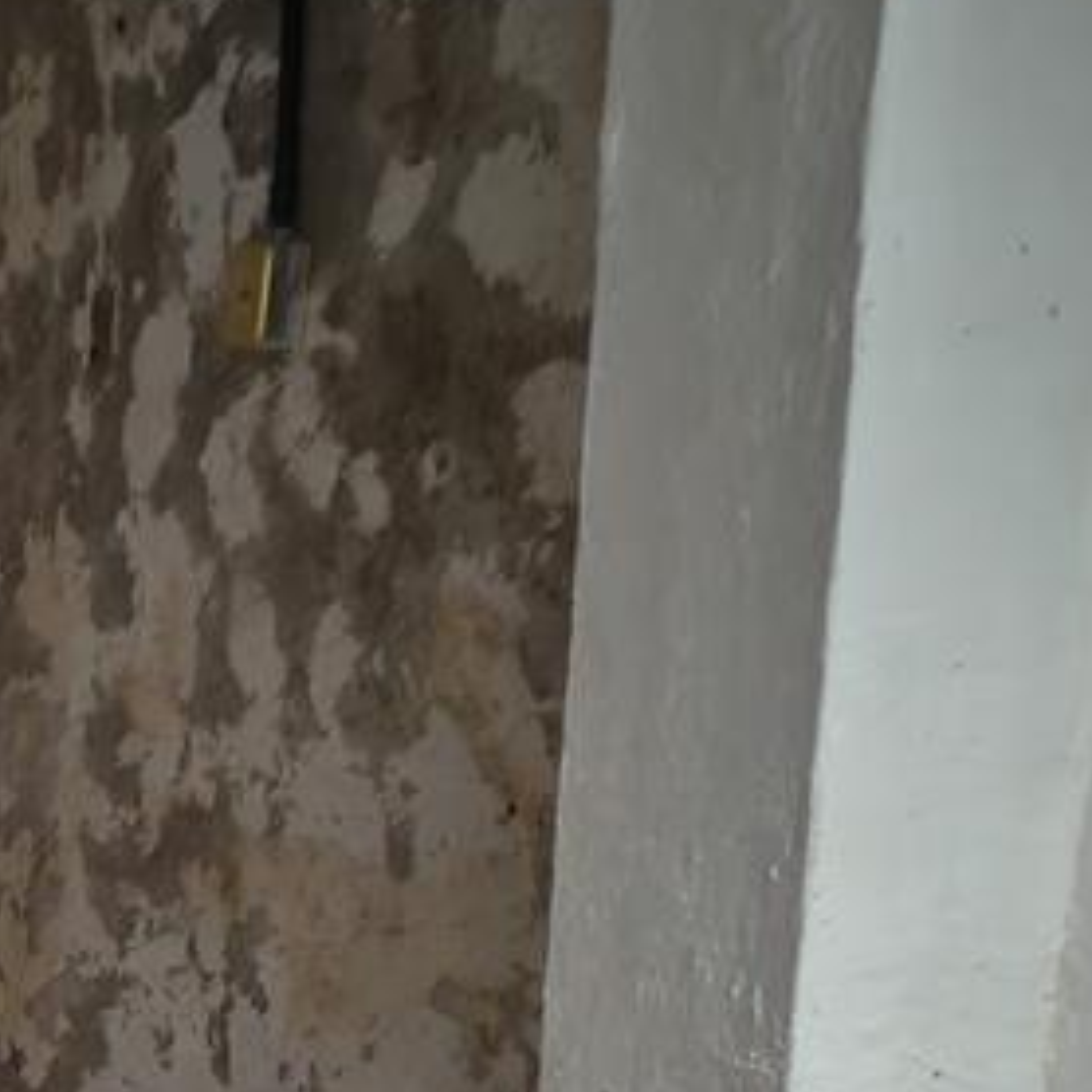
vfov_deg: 22.1
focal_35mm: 78
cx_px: -632
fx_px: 2784
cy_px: 762
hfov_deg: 19.0
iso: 16000
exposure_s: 1/17
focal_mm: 6.12
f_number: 1.9
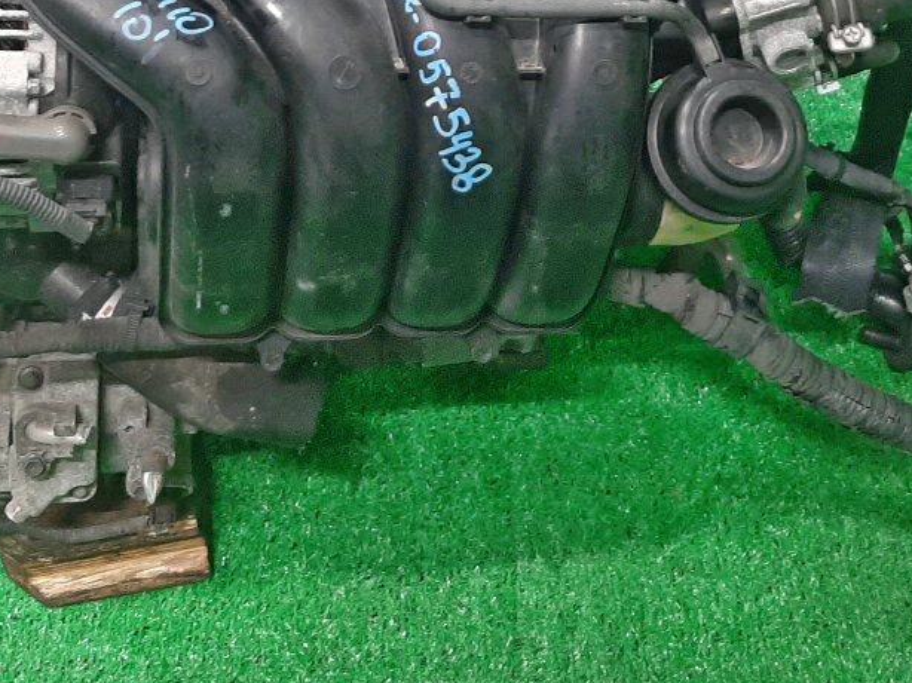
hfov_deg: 31.7
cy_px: -56
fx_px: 1606
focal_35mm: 61
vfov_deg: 22.7
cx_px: 475
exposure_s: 1/50
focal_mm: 3.93
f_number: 1.7
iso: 196
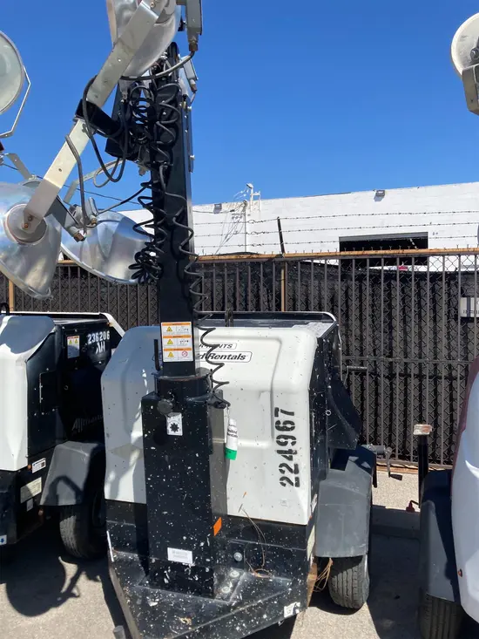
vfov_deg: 63.4
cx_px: 240
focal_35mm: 28
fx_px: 516
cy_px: 320
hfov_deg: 49.8
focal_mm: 3.99
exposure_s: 1/2703
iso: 20
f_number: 1.8
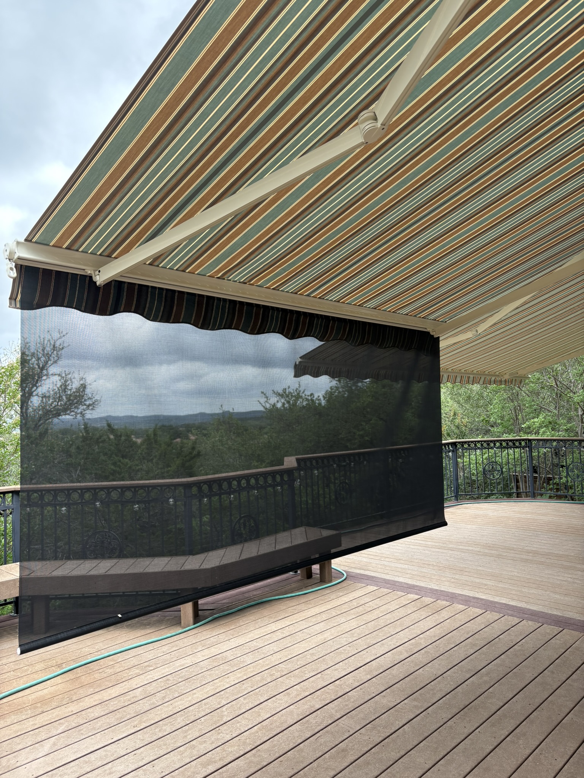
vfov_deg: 67.3
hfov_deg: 53.1
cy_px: 389
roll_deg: +2.1
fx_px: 585
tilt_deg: +2.9
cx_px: 292
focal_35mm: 26
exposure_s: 1/496
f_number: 1.6
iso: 50
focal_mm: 5.96
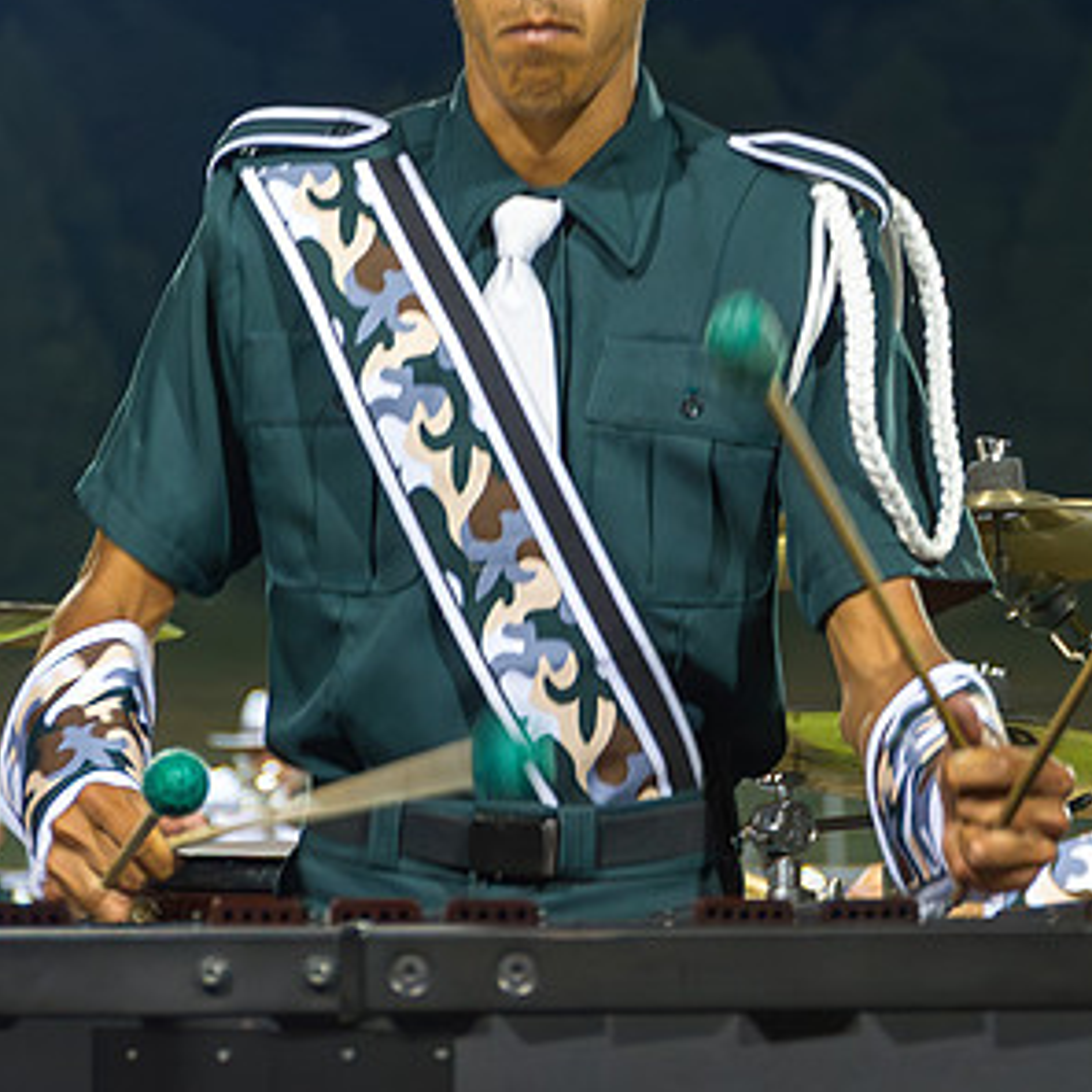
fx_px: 6424
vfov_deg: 9.7
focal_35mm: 180
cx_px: 625
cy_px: 265
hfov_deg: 9.7
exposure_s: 1/160
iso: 4500
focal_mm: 90
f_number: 5.6
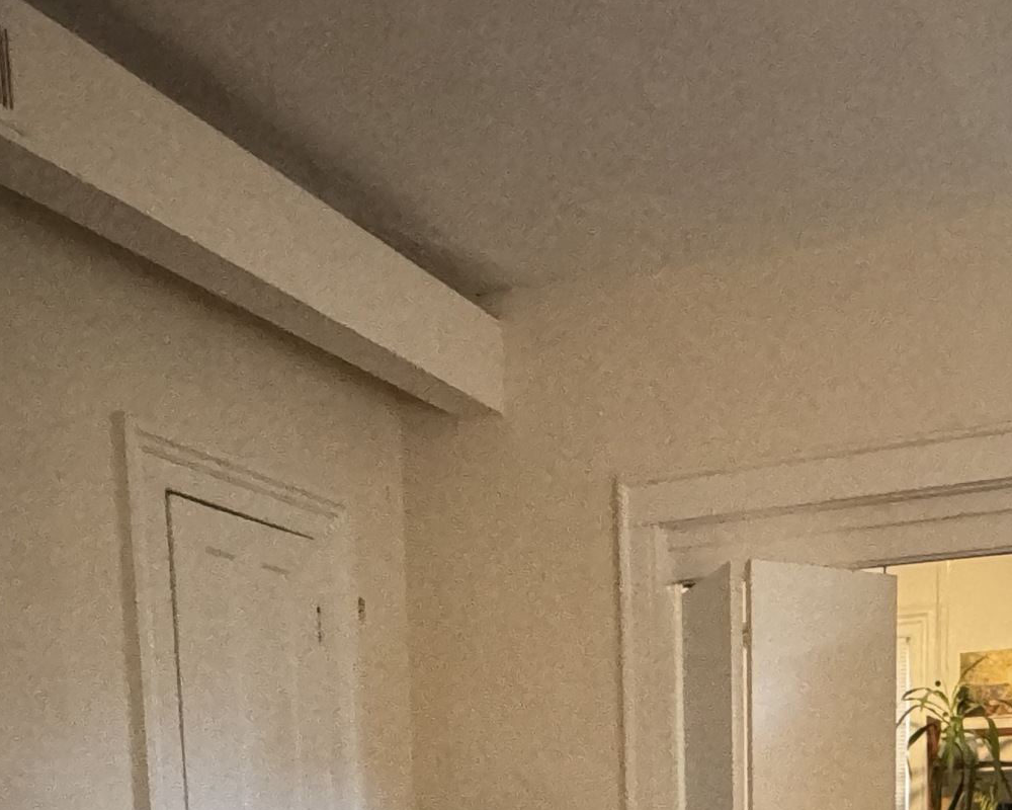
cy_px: 1001
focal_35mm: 42
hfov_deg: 42.5
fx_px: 1258
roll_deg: +0.1
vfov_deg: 29.9
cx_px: 755
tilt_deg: -6.3
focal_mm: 2.22
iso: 1250
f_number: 2.2
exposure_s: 1/30
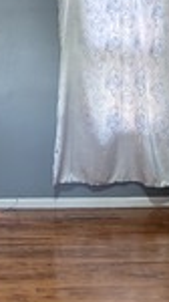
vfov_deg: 32.5
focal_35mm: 63
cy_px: 65
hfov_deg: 18.4
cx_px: -10
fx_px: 504
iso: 800
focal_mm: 2.2
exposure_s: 1/60
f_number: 2.2
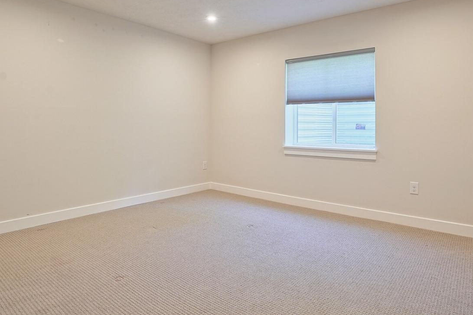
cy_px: 128
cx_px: 249
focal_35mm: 22
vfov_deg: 56.8
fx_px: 289
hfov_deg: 78.5
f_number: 7.1
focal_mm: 16
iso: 400
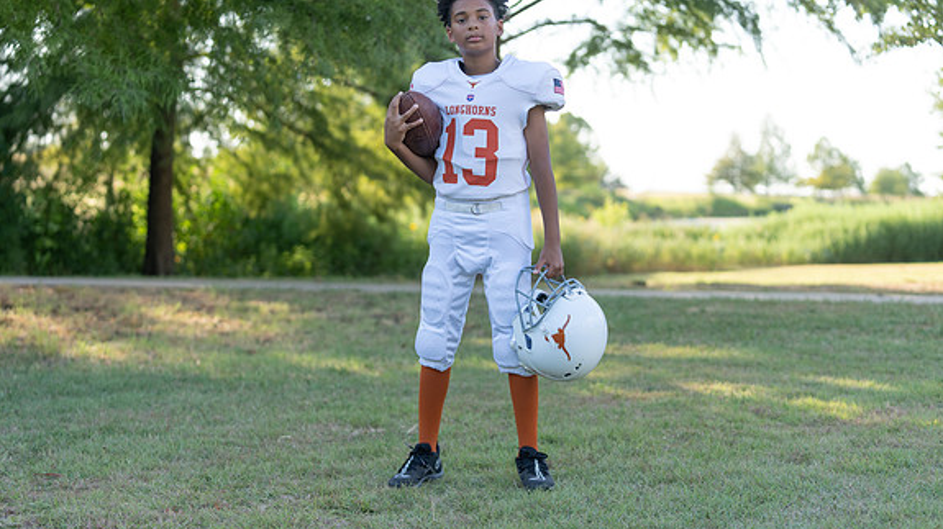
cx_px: 469
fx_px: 1850
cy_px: 225
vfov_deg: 16.3
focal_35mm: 74
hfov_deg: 28.6
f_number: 2.8
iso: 125
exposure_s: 1/400
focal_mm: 70
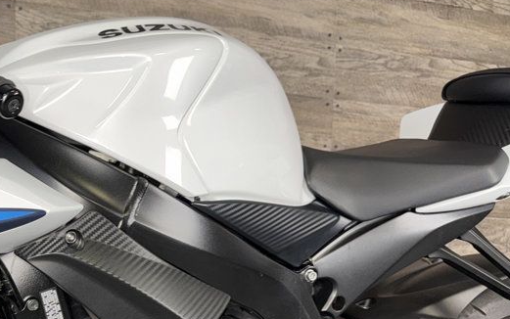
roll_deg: -2.1
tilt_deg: -1.7
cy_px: 267
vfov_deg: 25.3
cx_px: 34
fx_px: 695
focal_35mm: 50
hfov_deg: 37.2
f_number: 1.78
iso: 50
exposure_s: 1/18
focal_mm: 6.76
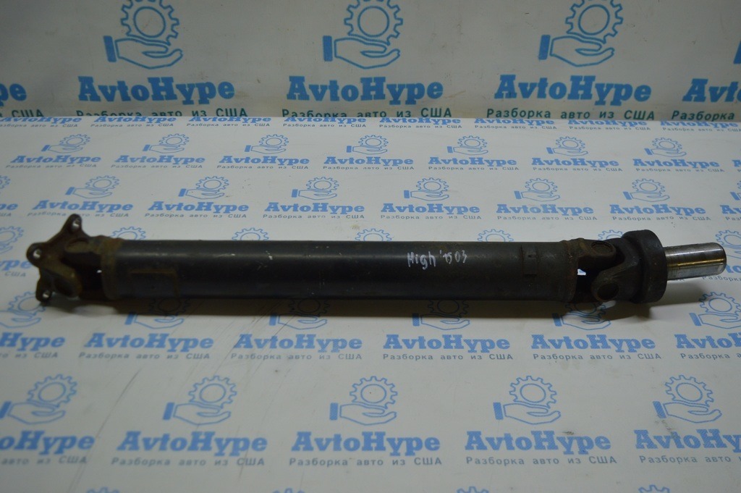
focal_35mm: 34
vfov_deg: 38.3
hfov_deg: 55.1
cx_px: 370
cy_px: 246
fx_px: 710
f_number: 3.8
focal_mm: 23
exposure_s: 1/200
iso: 400
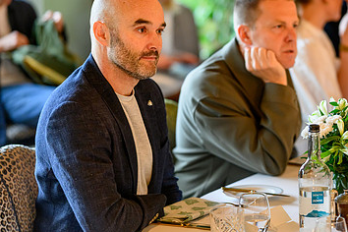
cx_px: 267
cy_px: 72
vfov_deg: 9.7
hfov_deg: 14.4
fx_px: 1373
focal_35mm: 142
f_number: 1.8
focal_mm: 85
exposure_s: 1/320
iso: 1400
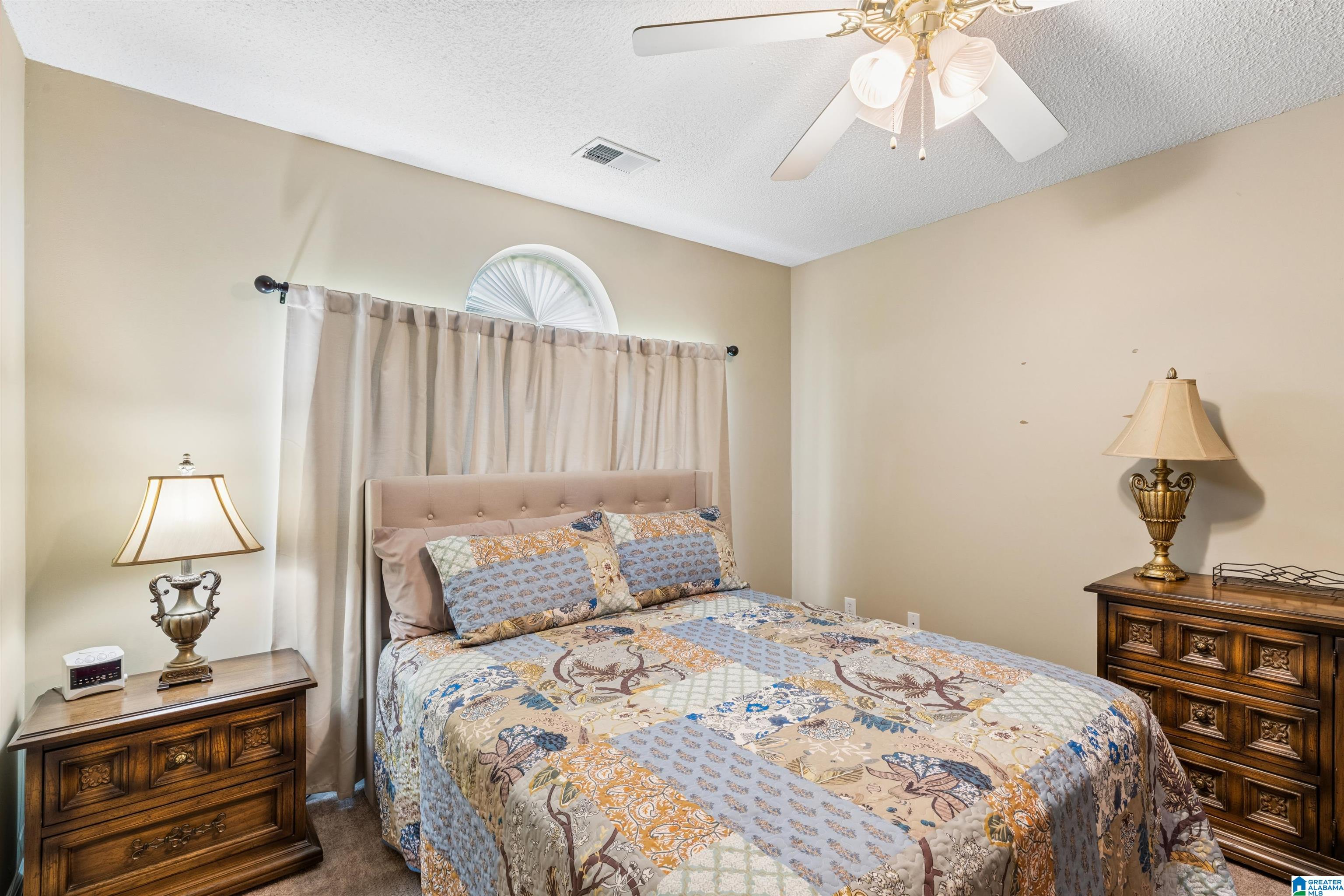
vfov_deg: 73.7
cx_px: 672
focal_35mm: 16
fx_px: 597
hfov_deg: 96.7
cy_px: 448
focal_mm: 16
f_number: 13
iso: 400
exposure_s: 1/2.5
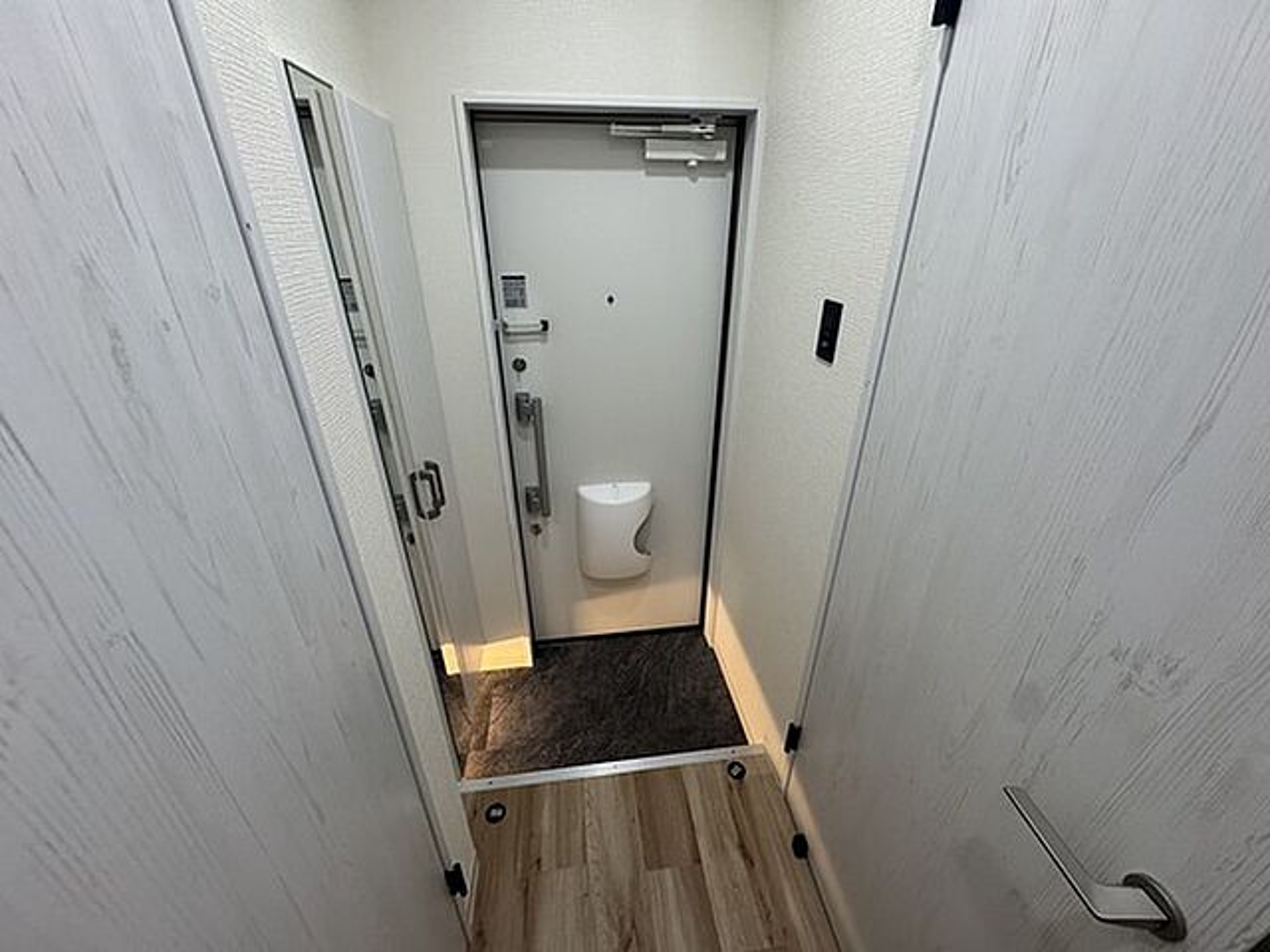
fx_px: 514
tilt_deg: -26.5
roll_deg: +1.0
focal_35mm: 14
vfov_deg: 85.7
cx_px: 635
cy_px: 476
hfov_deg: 102.1
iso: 250
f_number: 2.2
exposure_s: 1/120
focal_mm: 2.22
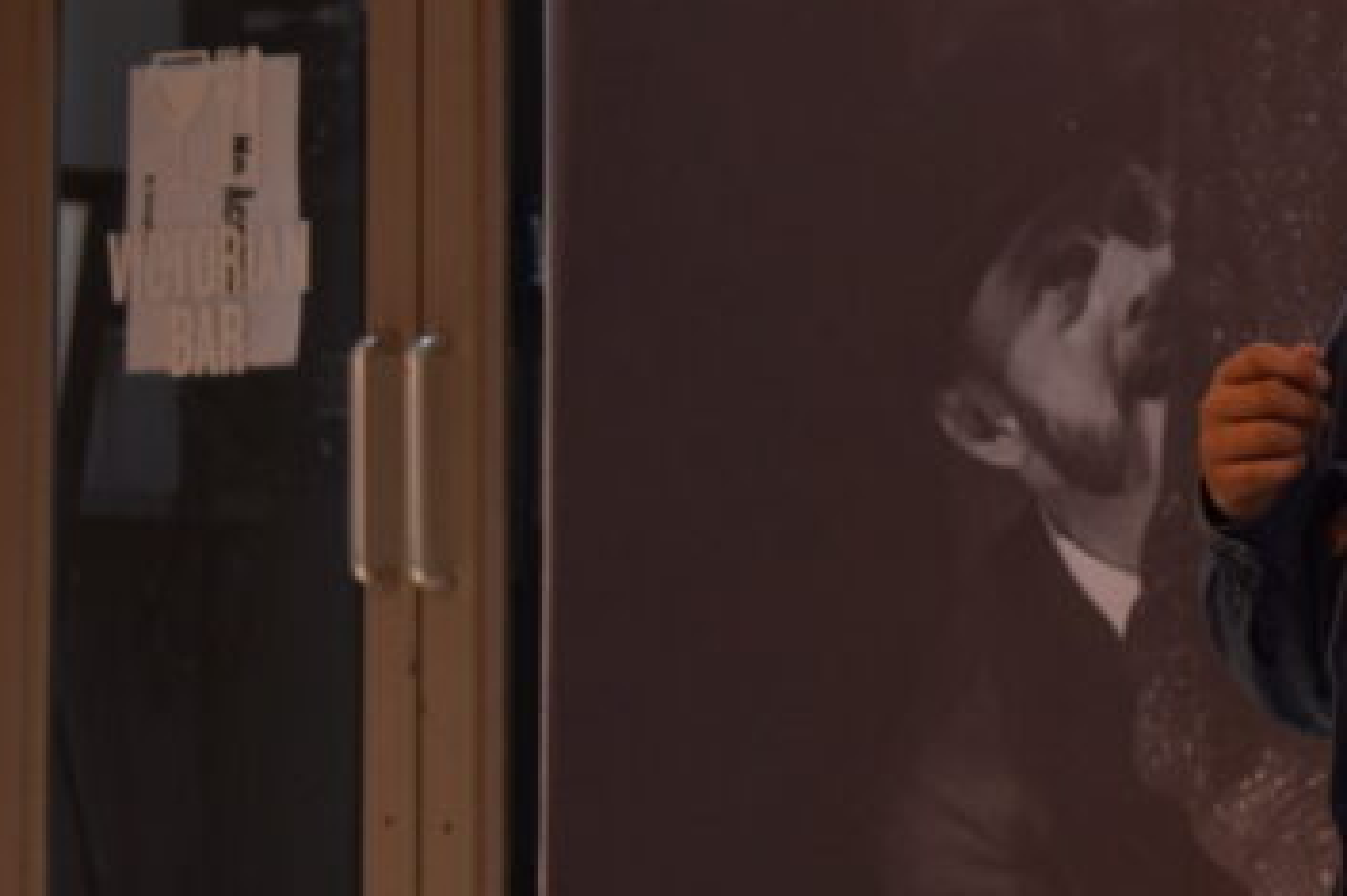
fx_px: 6998
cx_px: 1118
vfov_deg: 7.3
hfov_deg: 11.0
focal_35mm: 187
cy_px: 173
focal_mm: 55
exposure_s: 1/60
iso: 800
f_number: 5.6
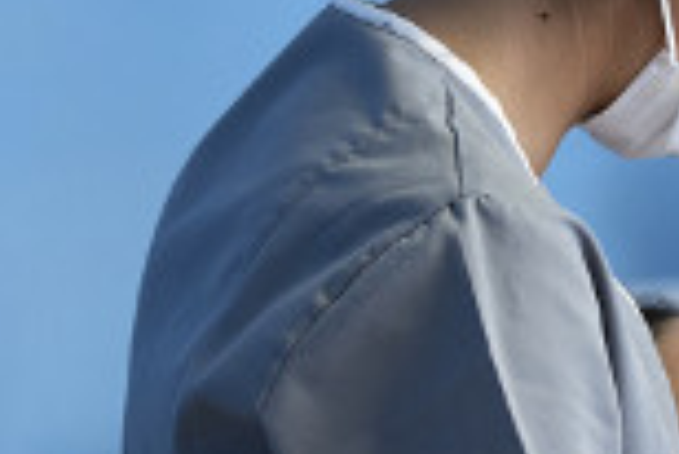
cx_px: 1221
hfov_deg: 4.7
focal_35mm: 431
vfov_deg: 3.2
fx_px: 8137
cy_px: 386
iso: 800
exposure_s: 1/200
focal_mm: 95
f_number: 3.2
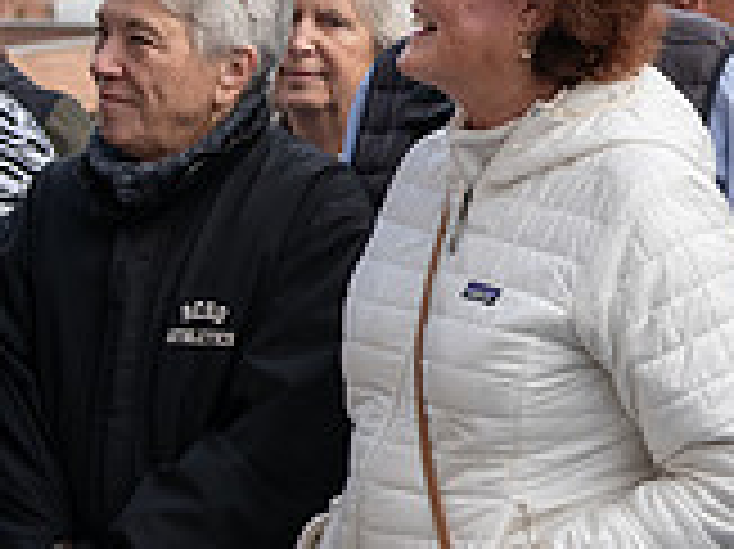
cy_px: 52
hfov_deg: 14.0
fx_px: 2903
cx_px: 874
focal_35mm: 137
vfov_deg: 10.7
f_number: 3.5
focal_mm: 40
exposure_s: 1/250
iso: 160
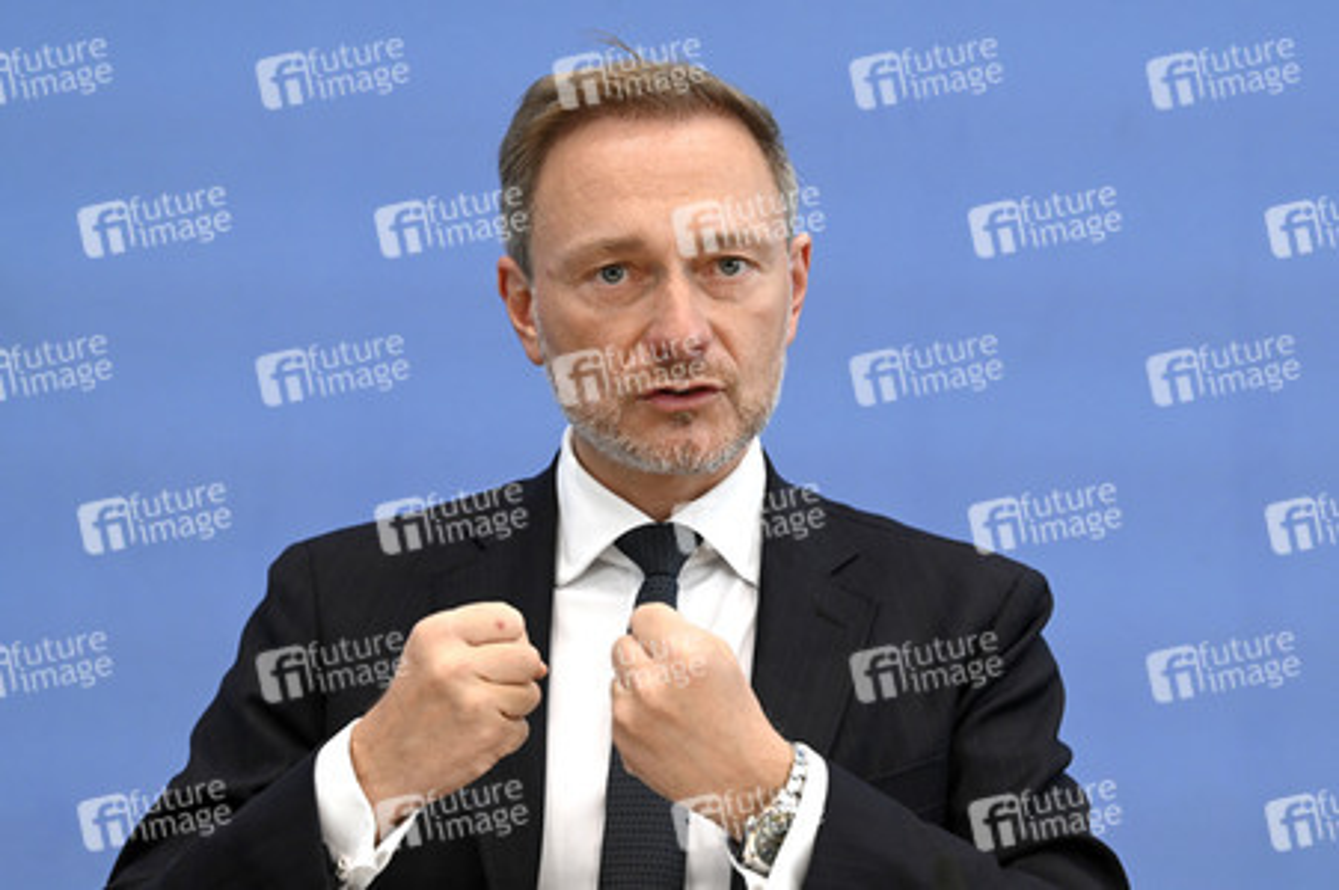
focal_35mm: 122
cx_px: 670
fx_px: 4534
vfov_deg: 11.2
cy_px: 445
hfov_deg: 16.8
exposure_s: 1/640
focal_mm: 122
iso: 3200
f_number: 5.6
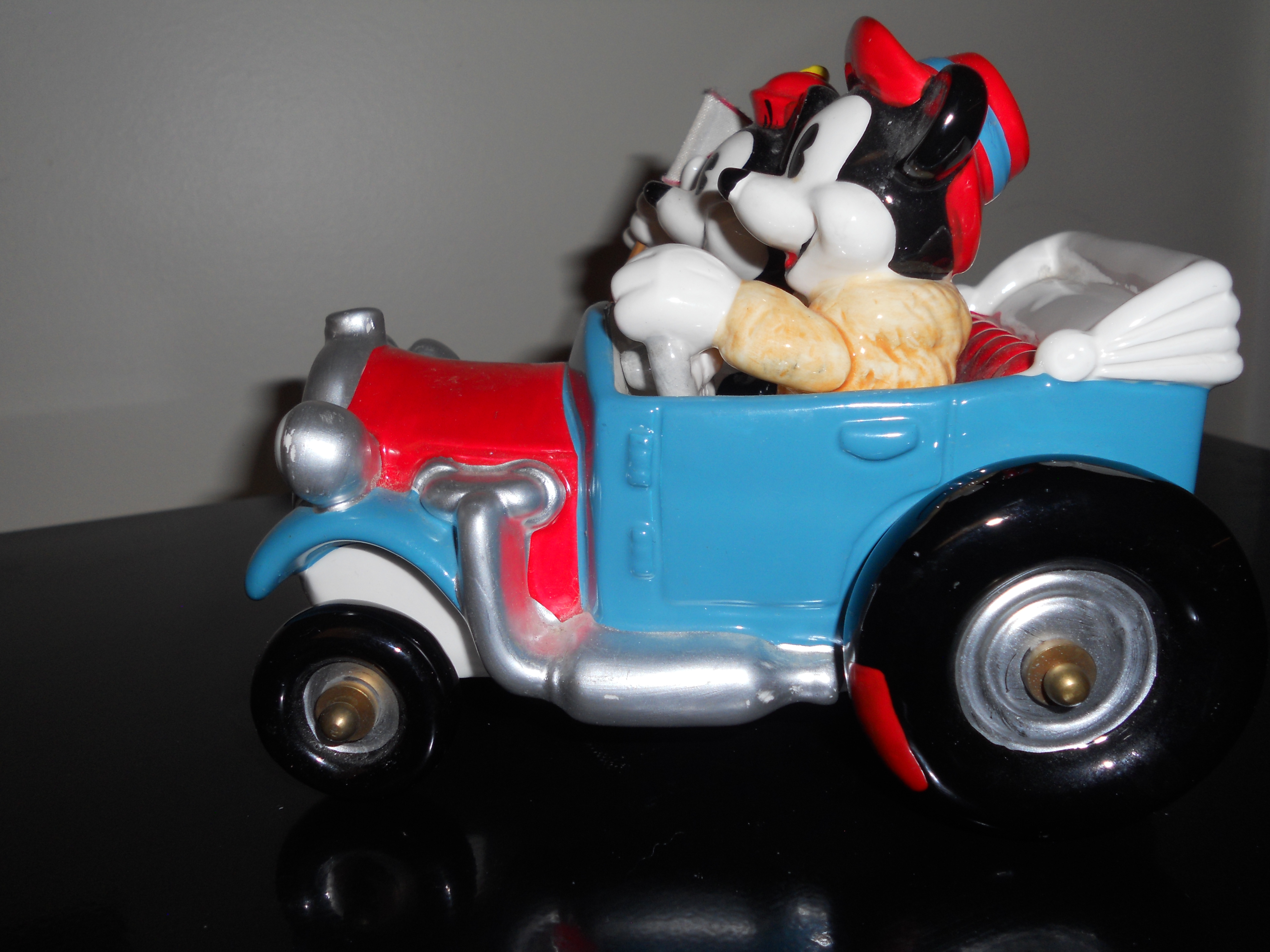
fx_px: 1174
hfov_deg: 56.8
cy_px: 476
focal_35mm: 32
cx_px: 635
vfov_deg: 44.2
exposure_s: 1/25
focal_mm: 5.8
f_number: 8.8
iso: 80
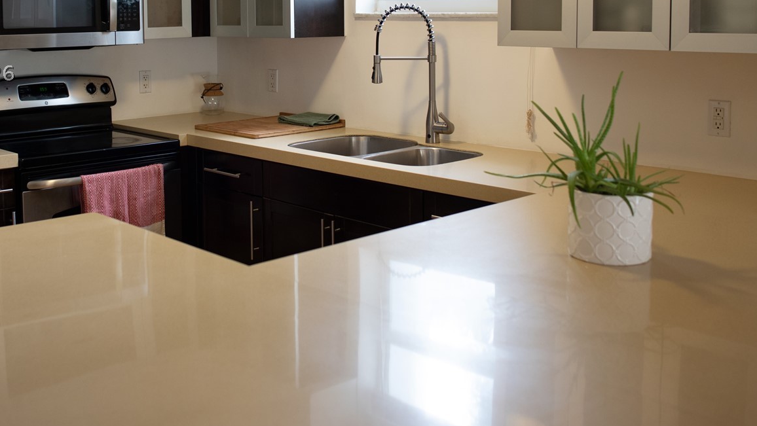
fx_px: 863
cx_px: 271
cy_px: 72
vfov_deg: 27.1
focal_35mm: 43
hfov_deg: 46.8
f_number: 3.2
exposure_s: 1/60
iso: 640
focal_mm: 28
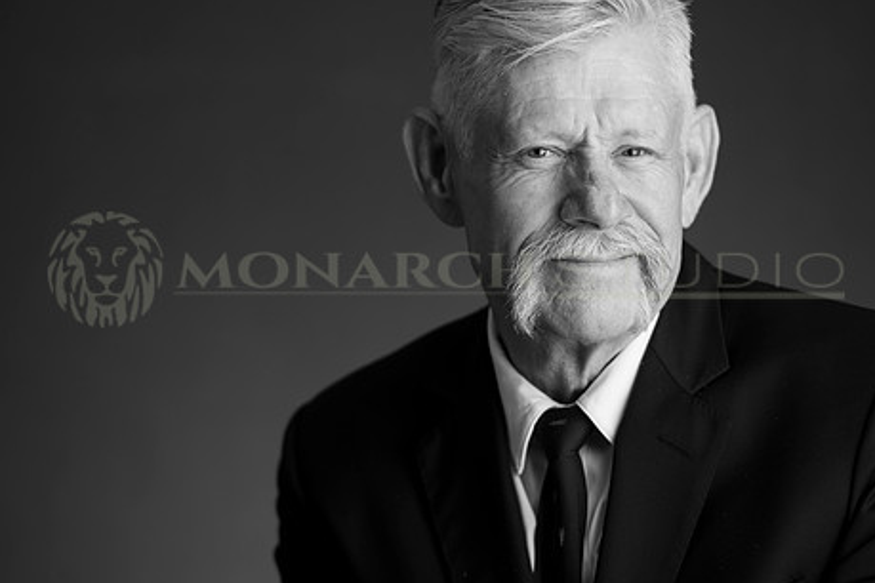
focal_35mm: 279
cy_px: 254
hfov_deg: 7.4
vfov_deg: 4.9
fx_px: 6781
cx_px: 438
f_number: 5
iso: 40
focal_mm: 200
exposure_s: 1/200
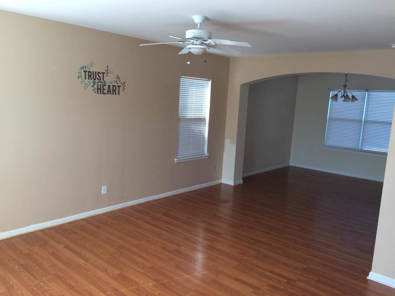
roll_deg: -1.6
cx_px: 198
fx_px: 331
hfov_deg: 61.7
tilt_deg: -9.2
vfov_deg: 48.2
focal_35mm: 29
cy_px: 148
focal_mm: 4.15
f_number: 2.2
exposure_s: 1/120
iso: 64
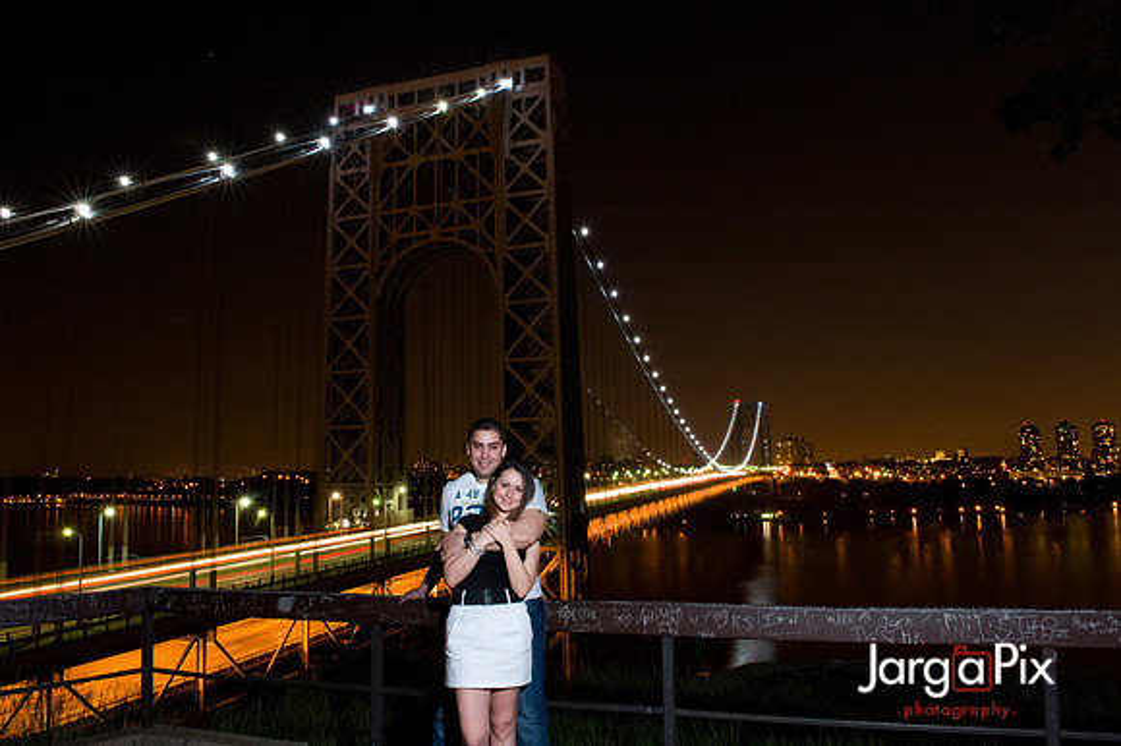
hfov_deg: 73.8
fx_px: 747
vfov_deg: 53.1
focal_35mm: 24
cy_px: 373
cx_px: 560
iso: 1600
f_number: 22
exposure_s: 5
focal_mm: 24
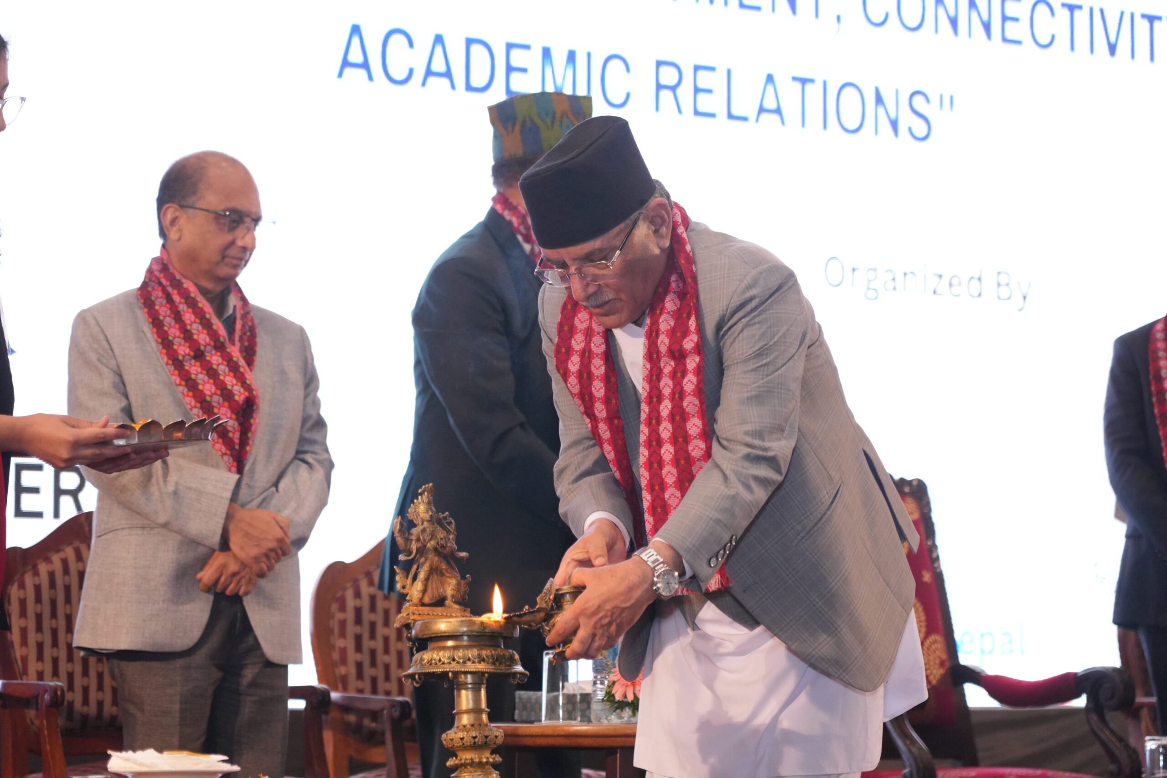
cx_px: 584
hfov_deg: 19.5
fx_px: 3404
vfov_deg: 13.0
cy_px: 389
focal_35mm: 105
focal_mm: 105
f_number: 4
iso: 5000
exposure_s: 1/200
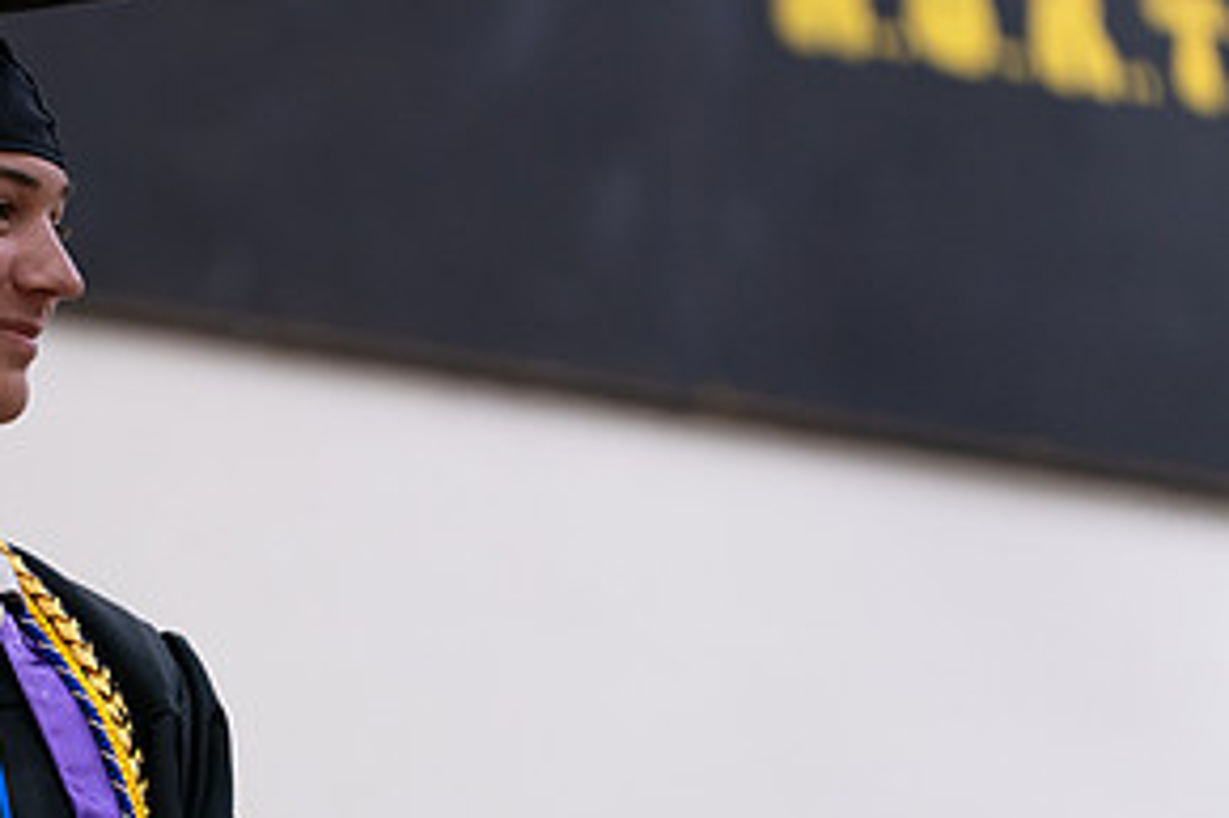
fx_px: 10235
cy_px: 600
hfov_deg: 6.9
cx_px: 136
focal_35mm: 300
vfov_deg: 4.6
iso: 1250
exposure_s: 1/250
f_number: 2.8
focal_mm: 150
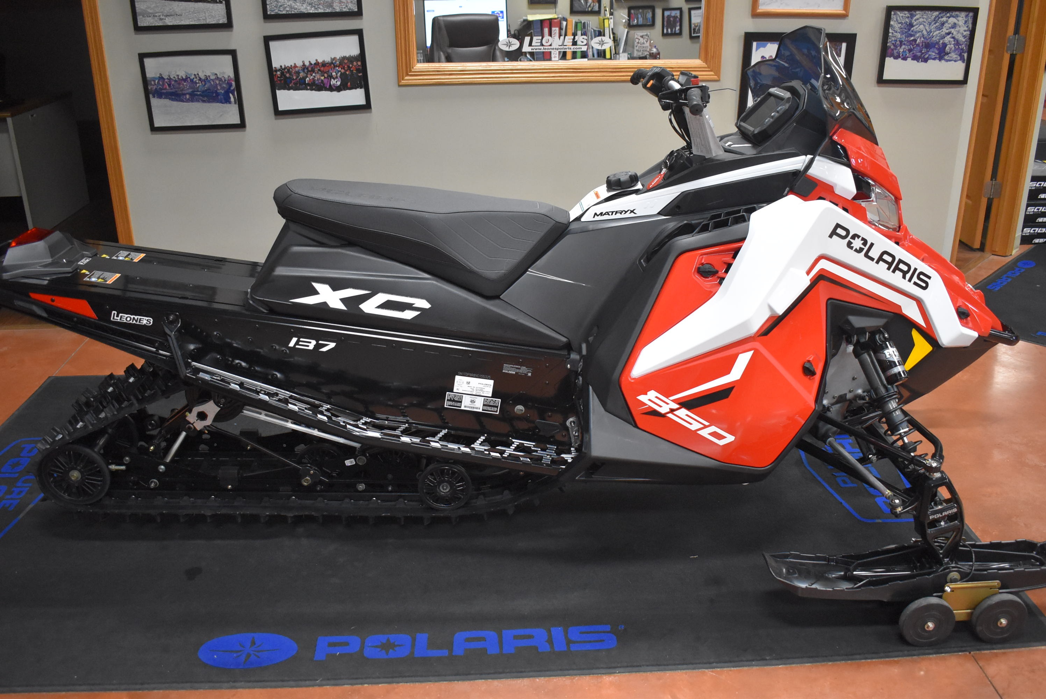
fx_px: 960
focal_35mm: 33
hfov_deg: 57.2
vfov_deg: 40.0
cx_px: 523
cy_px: 350
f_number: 3.8
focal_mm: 22
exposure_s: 1/125
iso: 2800
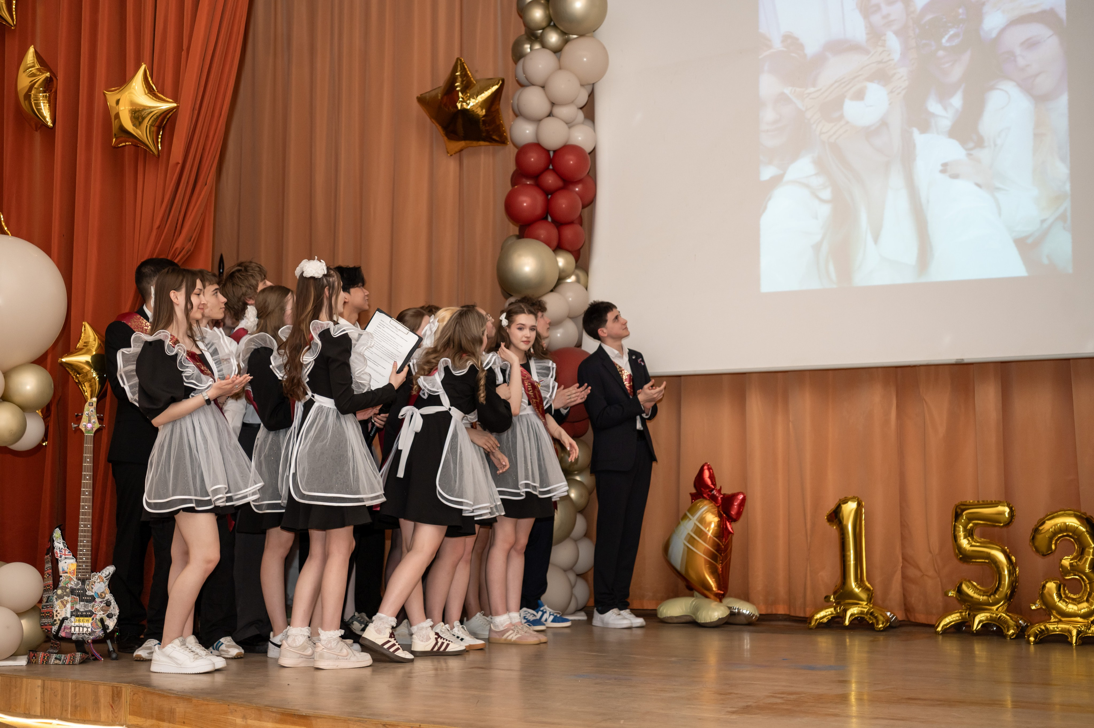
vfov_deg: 26.8
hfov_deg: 39.4
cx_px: 532
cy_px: 364
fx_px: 1527
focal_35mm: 50
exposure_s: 1/200
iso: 500
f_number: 2.8
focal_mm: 48
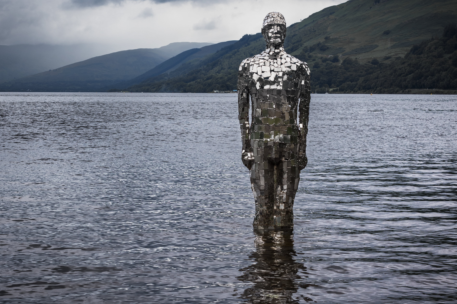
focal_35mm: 81
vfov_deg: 16.8
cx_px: 168
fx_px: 1027
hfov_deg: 25.0
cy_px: 84
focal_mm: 35
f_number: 8
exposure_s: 1/60
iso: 100
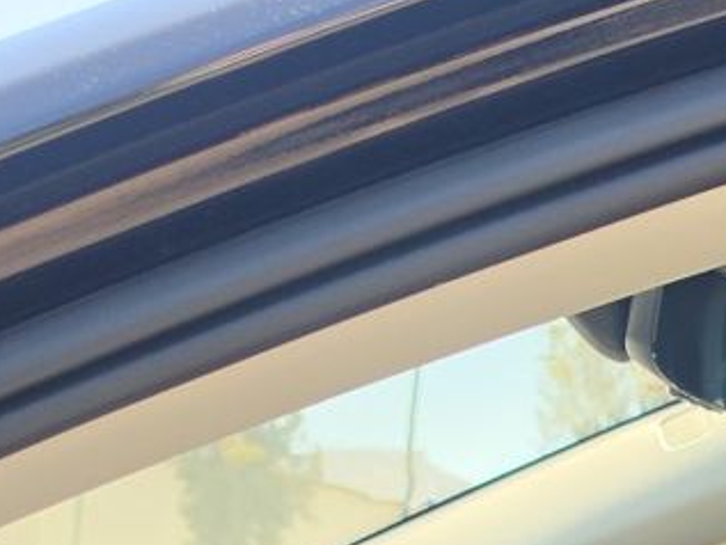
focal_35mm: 116
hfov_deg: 15.7
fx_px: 2434
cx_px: 1051
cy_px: 1312
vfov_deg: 10.8
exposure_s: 1/227
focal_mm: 6.5
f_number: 1.4
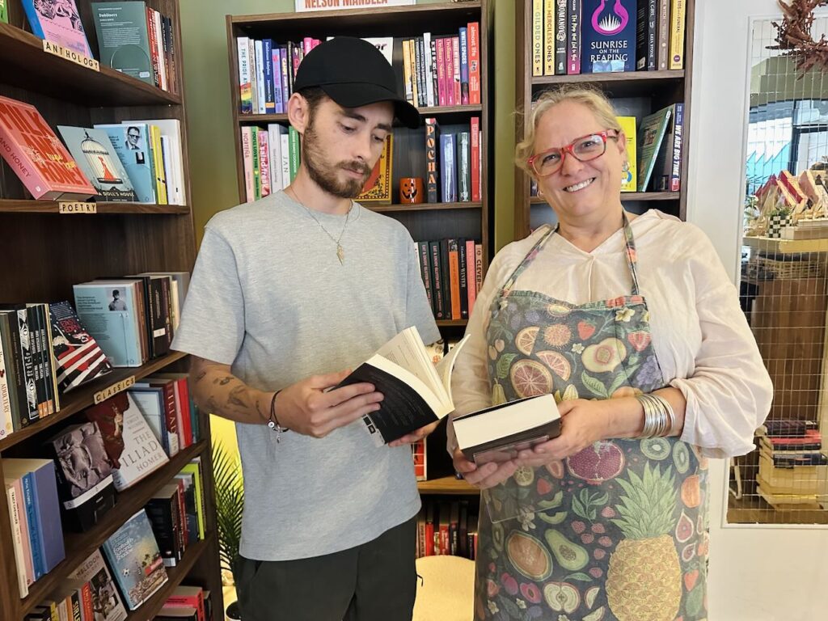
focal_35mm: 24
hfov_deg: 71.6
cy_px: 310
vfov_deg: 56.8
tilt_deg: -9.3
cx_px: 414
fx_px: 574
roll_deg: +1.9
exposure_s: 1/50
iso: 1000
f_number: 1.78
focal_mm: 6.86
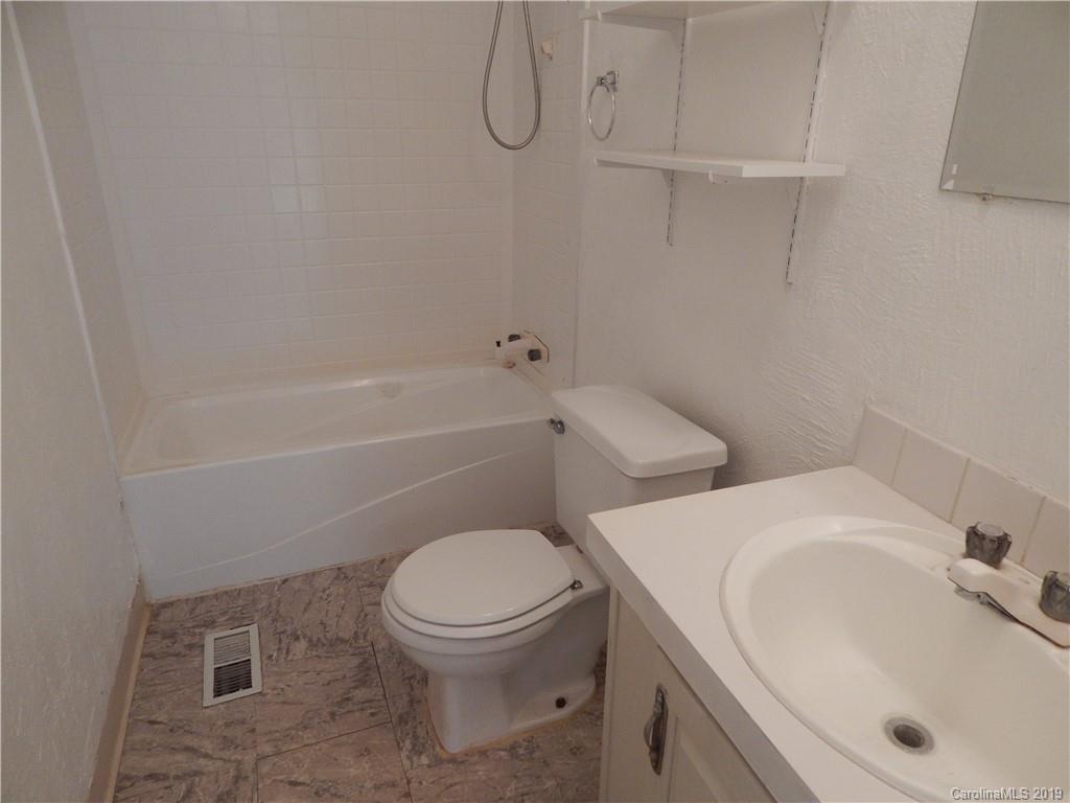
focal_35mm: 22
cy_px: 402
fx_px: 680
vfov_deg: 61.1
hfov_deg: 76.4
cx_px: 535
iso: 280
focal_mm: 4
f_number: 3
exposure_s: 1/30
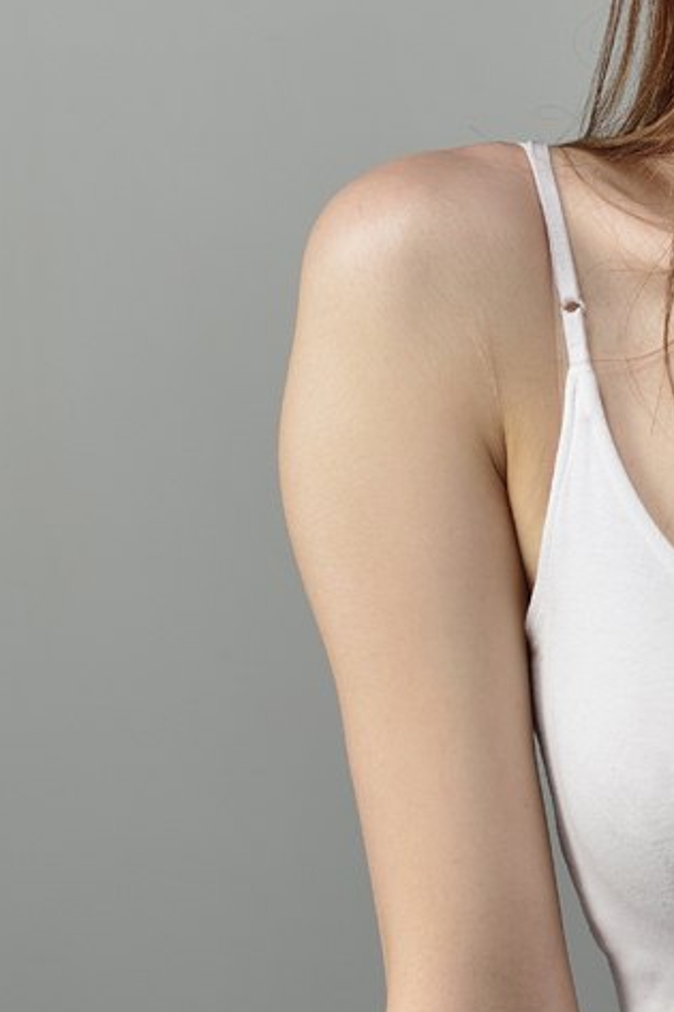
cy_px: 689
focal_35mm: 355
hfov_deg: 3.8
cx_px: 1063
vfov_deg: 5.8
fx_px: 9976
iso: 100
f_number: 14
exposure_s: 1/125
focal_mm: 112
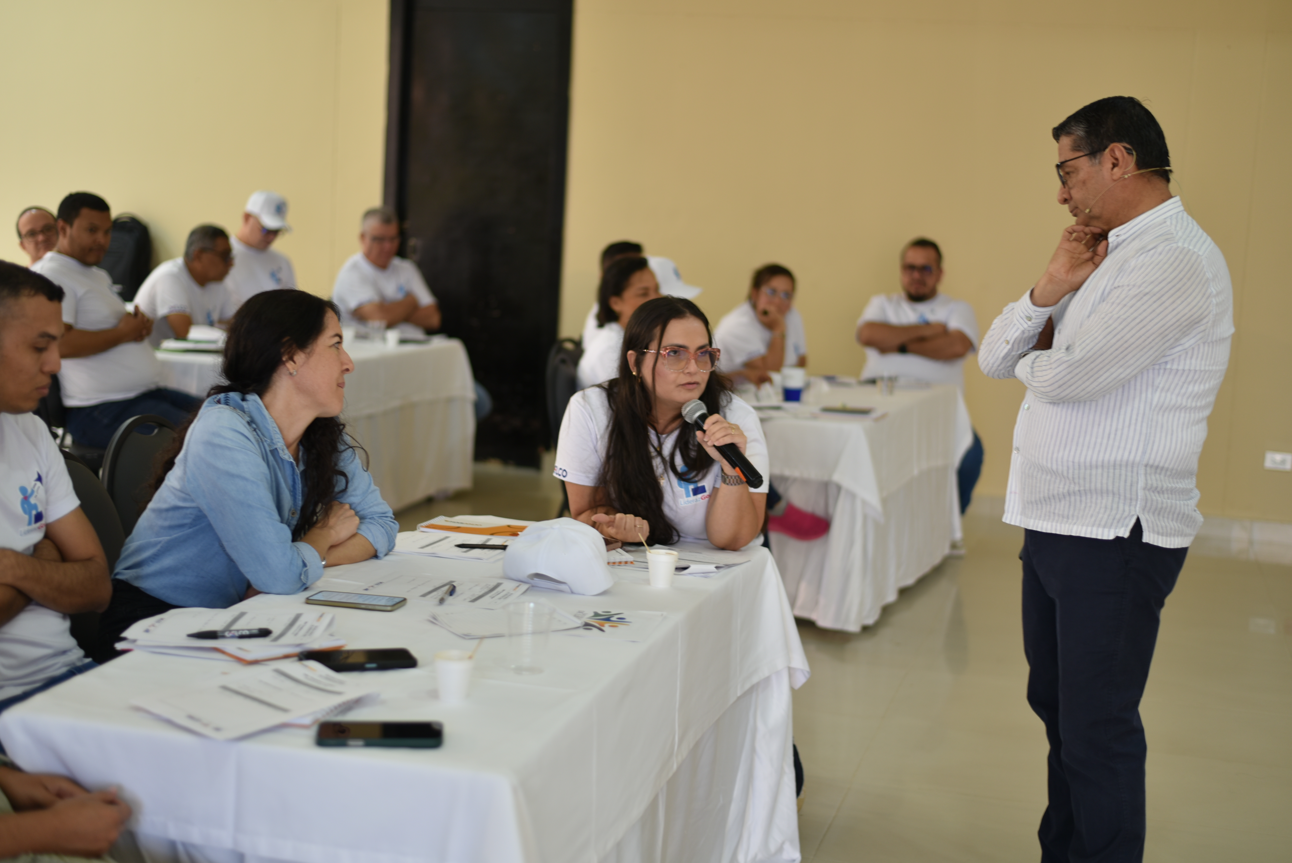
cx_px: 646
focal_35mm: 50
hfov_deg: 39.6
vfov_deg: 27.0
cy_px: 432
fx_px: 1795
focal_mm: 50
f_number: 1.8
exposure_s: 1/25
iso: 100
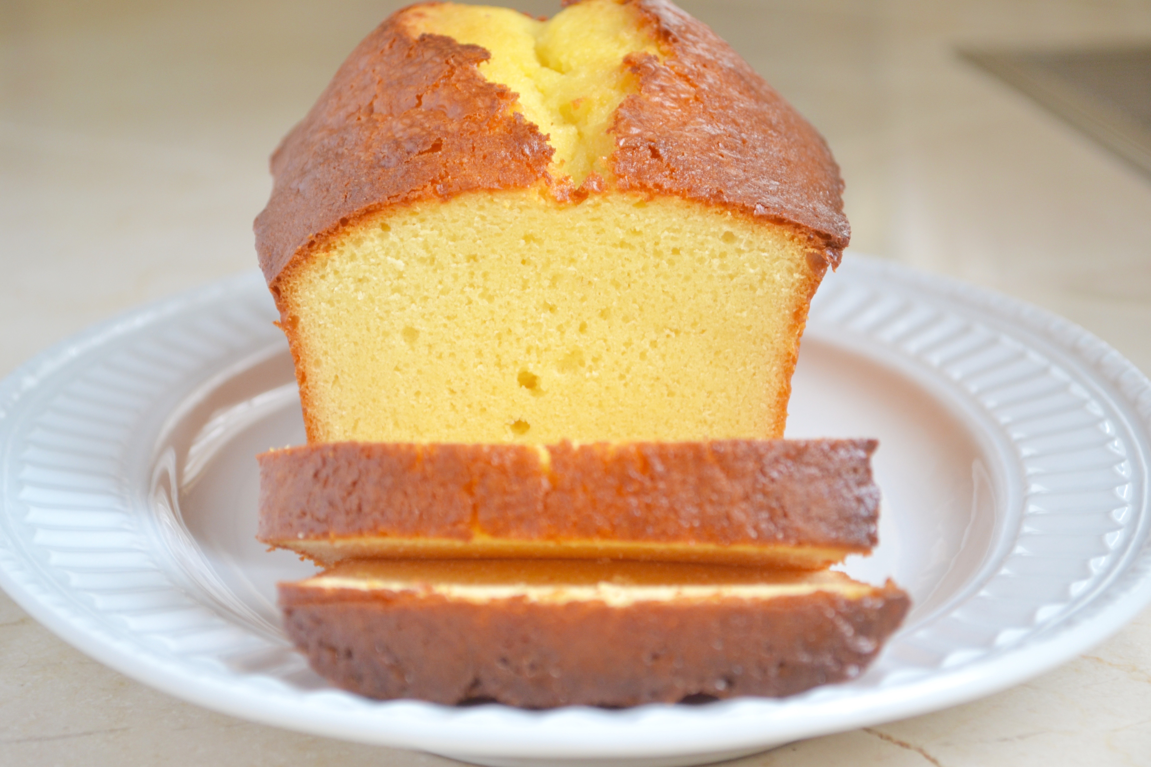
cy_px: 384
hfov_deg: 24.6
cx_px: 576
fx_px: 2638
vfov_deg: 16.6
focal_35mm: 82
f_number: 5.6
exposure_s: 1/30
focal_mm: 55
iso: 400
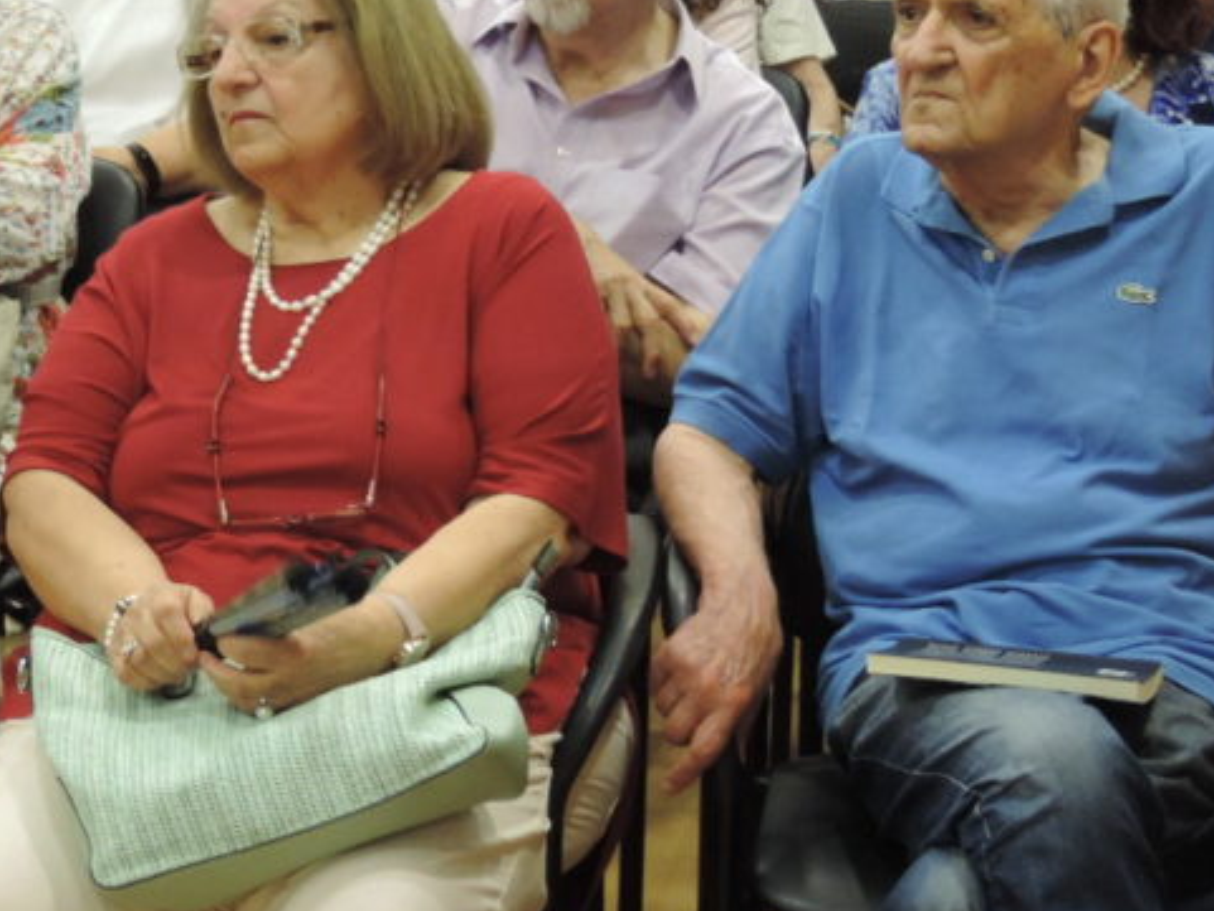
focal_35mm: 117
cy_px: 454
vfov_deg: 12.7
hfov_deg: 16.6
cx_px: 174
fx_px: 4104
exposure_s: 1/15
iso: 400
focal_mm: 9.8
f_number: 3.7
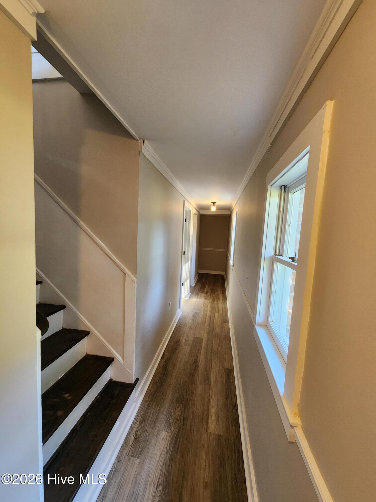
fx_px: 188
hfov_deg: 89.9
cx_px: 188
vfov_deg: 106.2
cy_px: 251
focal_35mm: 13
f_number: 2.2
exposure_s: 1/60
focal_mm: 2.2
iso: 320
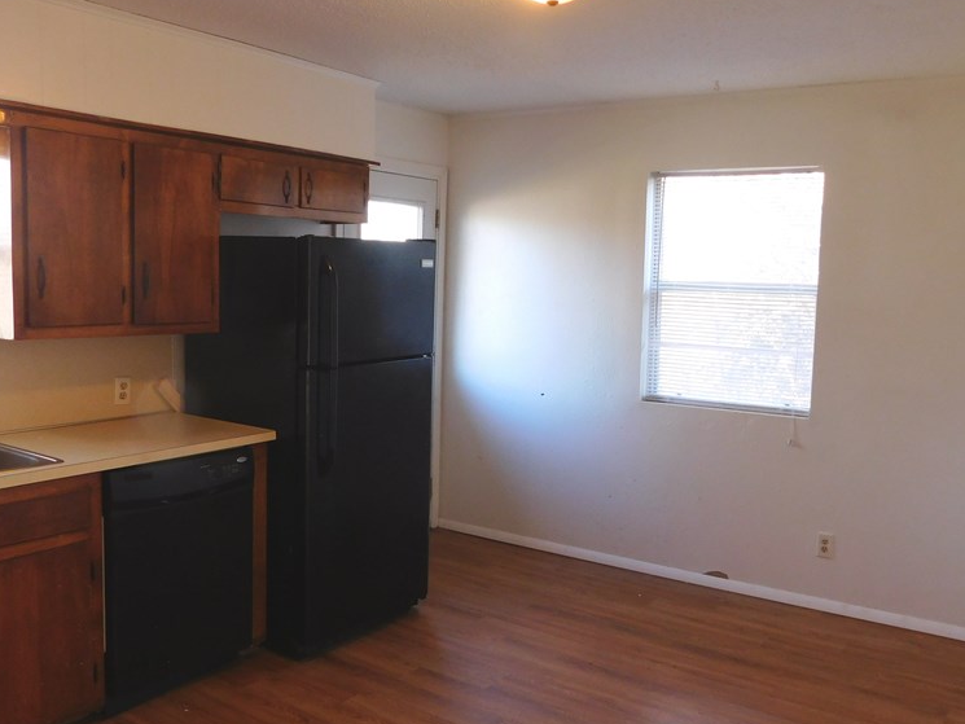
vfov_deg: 43.0
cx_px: 512
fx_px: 920
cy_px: 359
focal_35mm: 33
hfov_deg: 55.3
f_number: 3
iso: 160
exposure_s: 1/30
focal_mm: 4.1
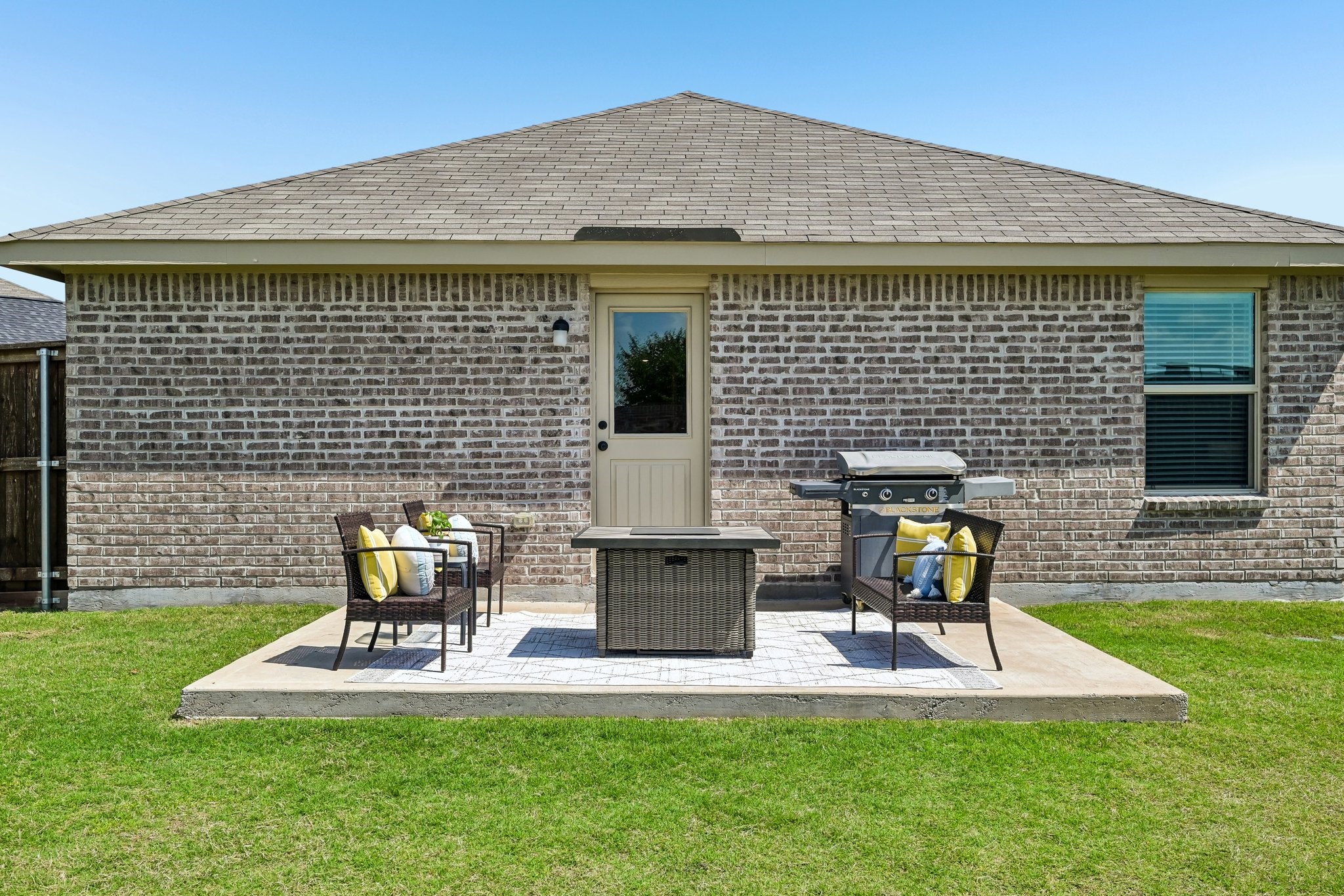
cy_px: 448
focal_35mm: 30
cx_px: 672
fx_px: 1120
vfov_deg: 43.6
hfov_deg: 61.9
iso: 400
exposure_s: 1/1000
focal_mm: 30
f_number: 8
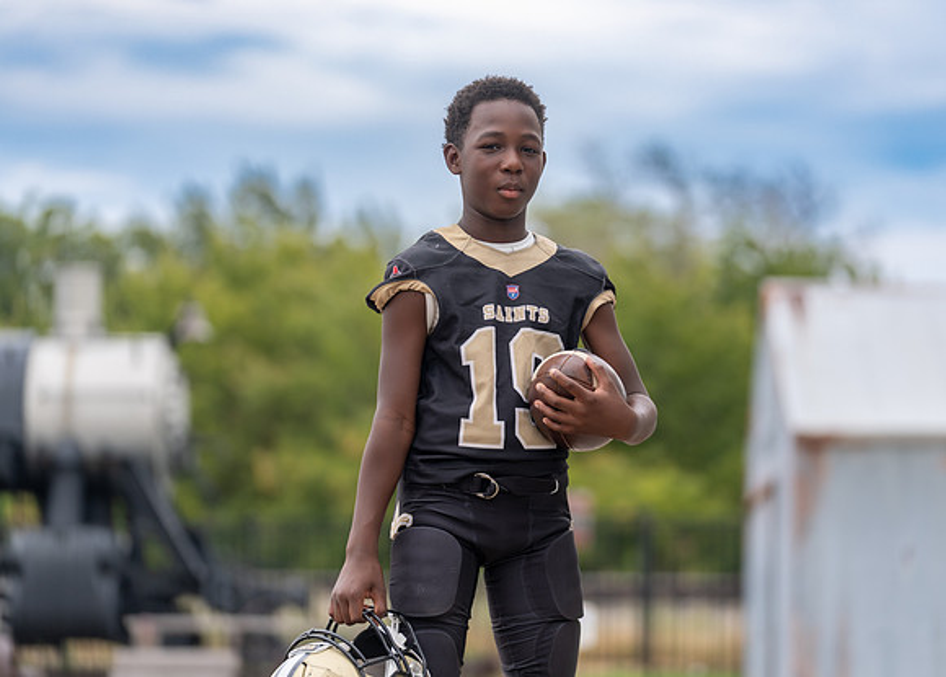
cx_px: 512
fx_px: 3783
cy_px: 336
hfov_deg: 14.3
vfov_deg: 10.2
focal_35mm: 141
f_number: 2.8
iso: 100
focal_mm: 128
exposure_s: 1/250
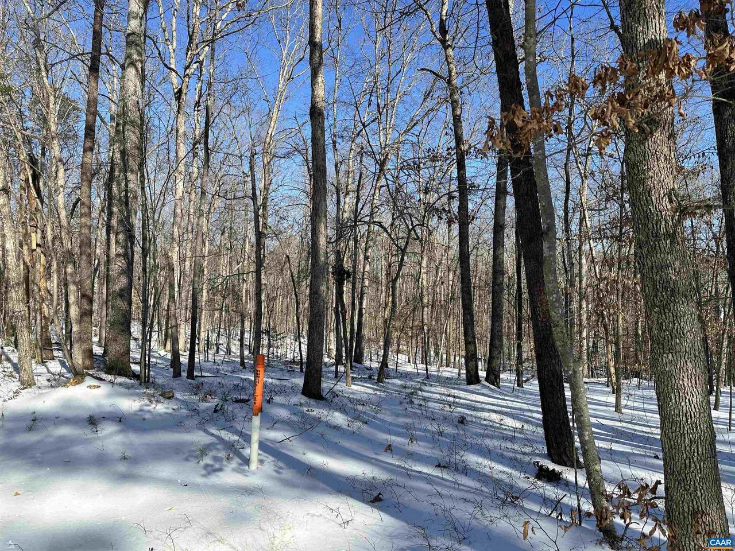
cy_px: 276
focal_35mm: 24
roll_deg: +0.3
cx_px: 368
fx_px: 510
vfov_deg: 56.8
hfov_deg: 71.6
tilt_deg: +5.0
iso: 80
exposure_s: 1/2732
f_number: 1.78
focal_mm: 6.86
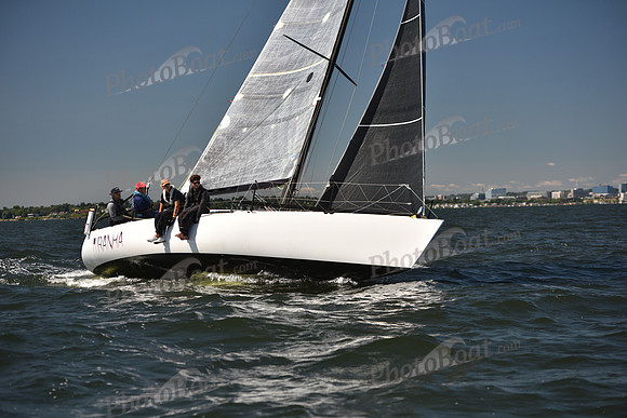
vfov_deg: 15.9
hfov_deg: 23.6
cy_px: 209
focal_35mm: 86
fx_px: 1498
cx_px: 314
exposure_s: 1/1600
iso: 250
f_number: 3.5
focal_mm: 86
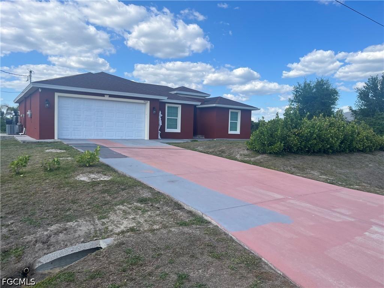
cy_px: 144
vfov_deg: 53.1
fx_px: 288
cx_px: 192
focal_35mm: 26
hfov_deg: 67.3
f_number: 1.6
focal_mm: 5.1
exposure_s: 1/2899
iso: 50
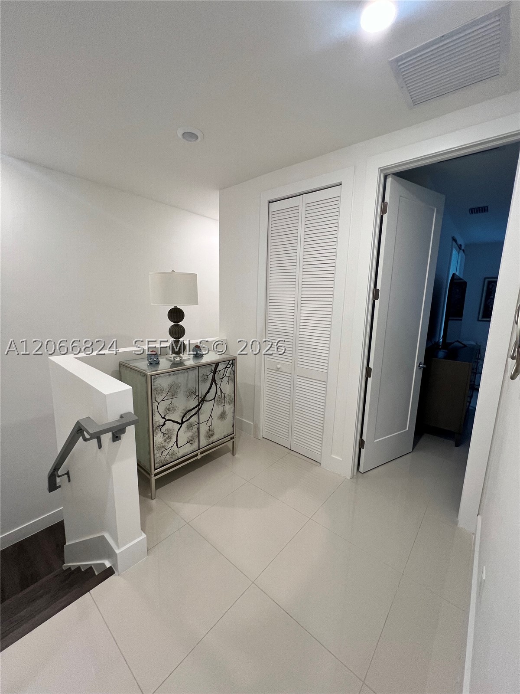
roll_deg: -0.8
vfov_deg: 106.2
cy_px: 347
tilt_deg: -9.7
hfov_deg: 89.9
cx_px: 260
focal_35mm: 13
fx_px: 260
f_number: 1.8
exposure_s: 1/120
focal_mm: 1.57
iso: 200
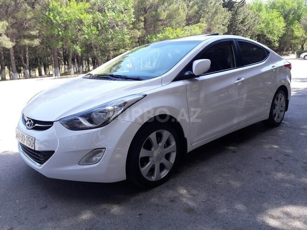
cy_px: 115
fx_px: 248
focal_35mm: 28
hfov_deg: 63.4
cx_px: 154
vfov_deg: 49.7
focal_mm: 3.7
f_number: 1.9
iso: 40
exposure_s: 1/309
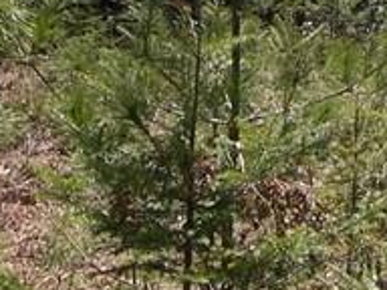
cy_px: -316
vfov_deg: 7.0
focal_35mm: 203
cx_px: 357
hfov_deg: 9.7
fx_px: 2269
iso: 100
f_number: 7.6
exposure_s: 1/126
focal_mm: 8
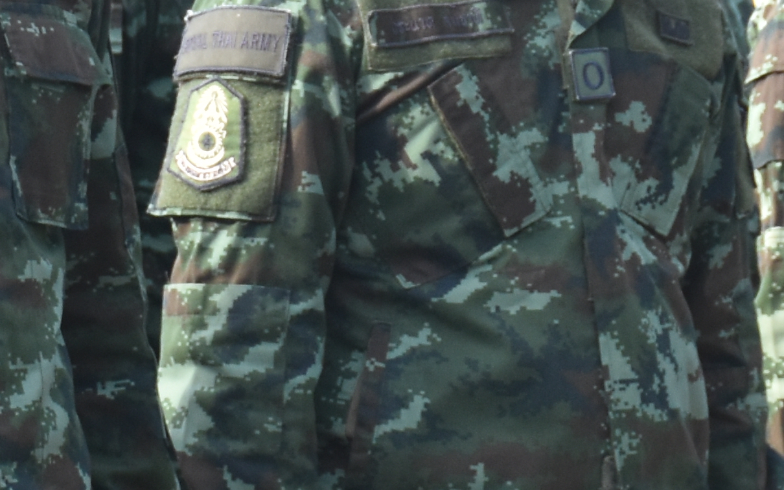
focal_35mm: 455
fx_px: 9721
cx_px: 389
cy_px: 77
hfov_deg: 4.6
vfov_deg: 2.9
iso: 400
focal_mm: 60
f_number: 5
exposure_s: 1/400
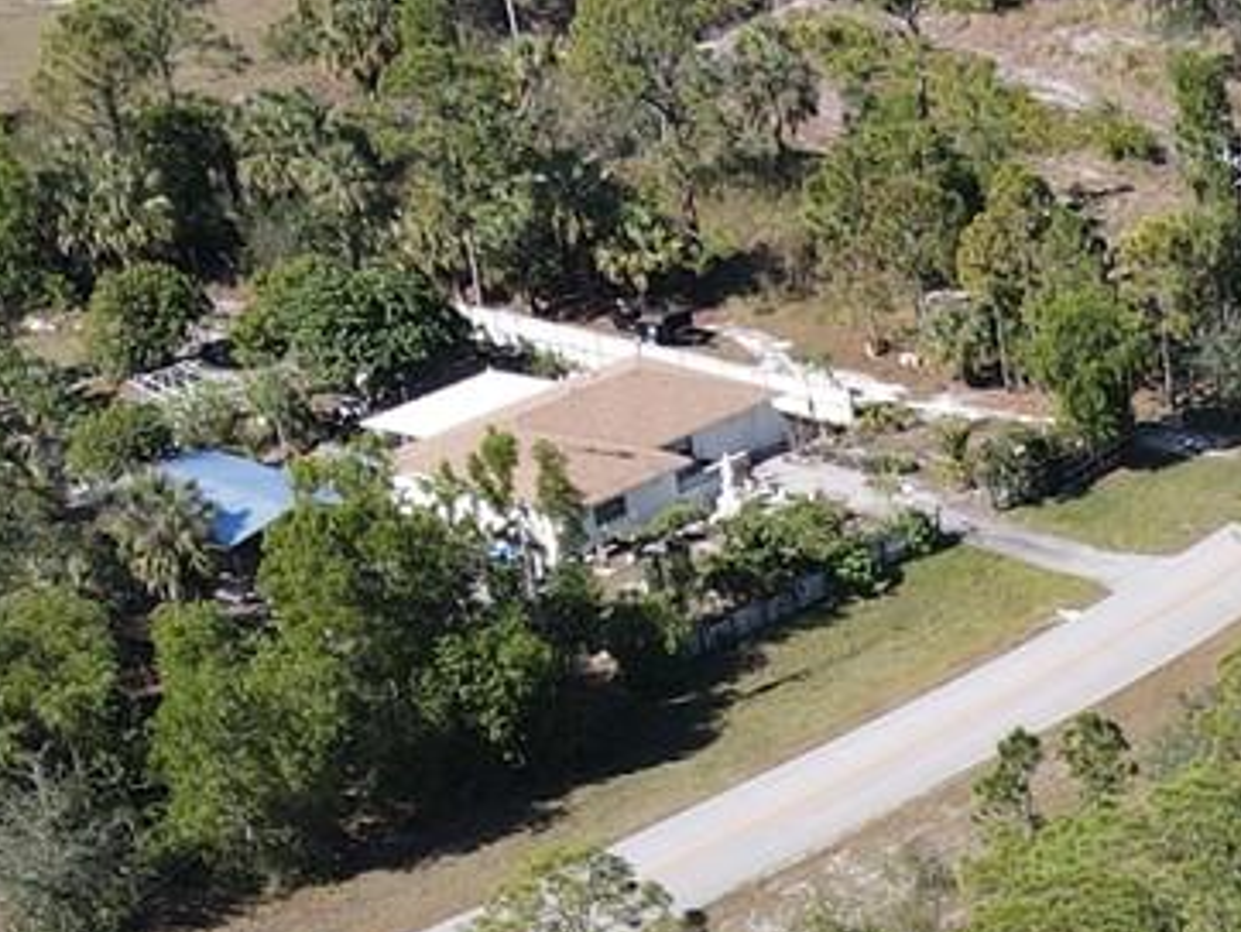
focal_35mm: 106
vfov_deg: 12.8
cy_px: 1614
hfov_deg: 16.7
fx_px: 3803
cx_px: 1903
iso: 100
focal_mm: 4.5
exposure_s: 1/500
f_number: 2.8
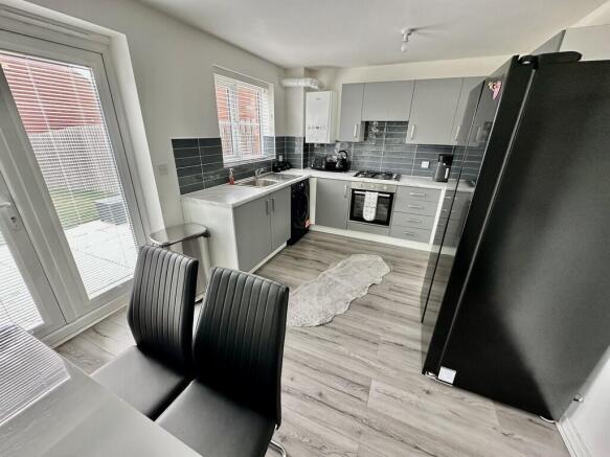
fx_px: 247
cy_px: 228
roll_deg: -1.0
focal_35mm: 14
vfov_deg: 85.7
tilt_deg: -21.0
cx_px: 305
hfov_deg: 102.1
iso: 200
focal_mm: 2.22
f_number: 2.2
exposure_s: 1/99
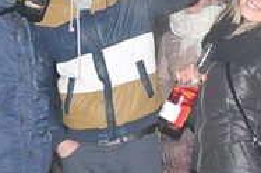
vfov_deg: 10.9
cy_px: 202
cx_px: 232
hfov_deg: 16.5
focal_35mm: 123
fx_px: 890
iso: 1600
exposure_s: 1/60
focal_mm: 18
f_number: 5
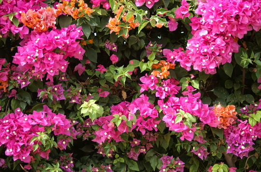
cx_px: 130
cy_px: 86
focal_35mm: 112
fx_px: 813
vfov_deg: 12.1
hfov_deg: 18.2
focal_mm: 75
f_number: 4.5
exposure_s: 1/160
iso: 125
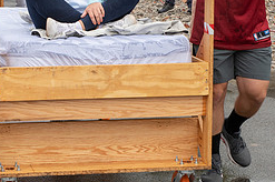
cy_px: 30
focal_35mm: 140
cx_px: 53
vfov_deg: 9.7
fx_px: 1068
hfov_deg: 14.6
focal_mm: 48
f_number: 7.1
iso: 400
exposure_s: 1/200
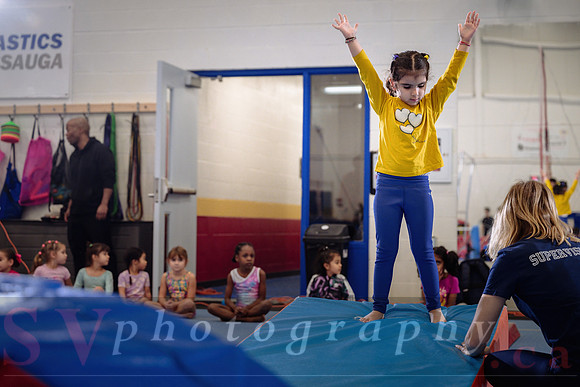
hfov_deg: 27.9
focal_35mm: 72
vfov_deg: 18.8
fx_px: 1168
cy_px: 194
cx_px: 284
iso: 800
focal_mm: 70
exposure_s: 1/160
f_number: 3.5
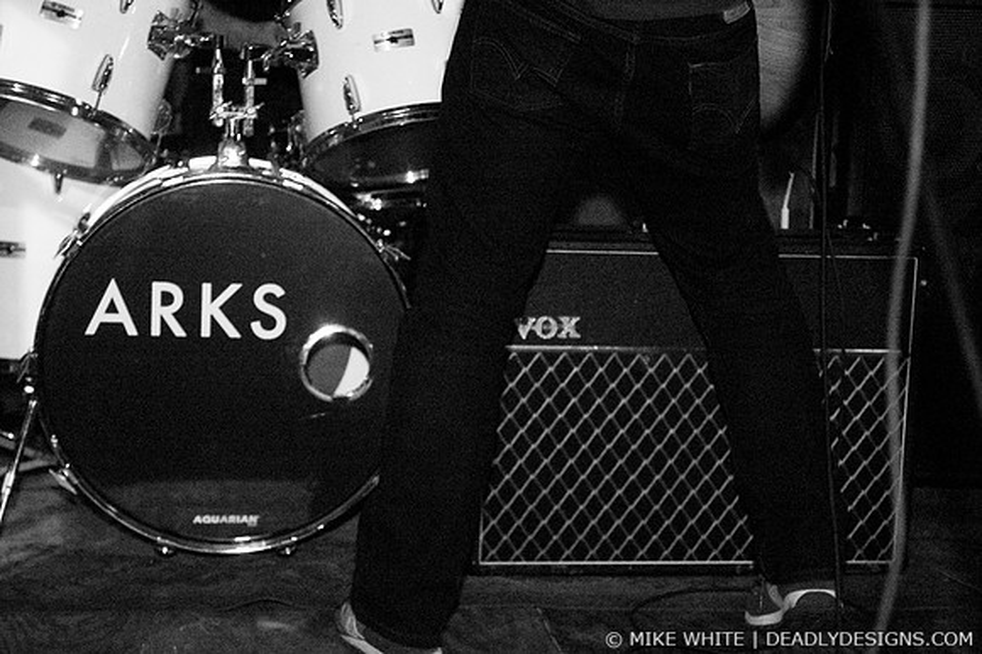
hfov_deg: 26.0
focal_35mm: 78
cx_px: 491
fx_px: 2126
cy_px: 327
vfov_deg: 17.5
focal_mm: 52
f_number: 2.8
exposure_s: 1/25
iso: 1600
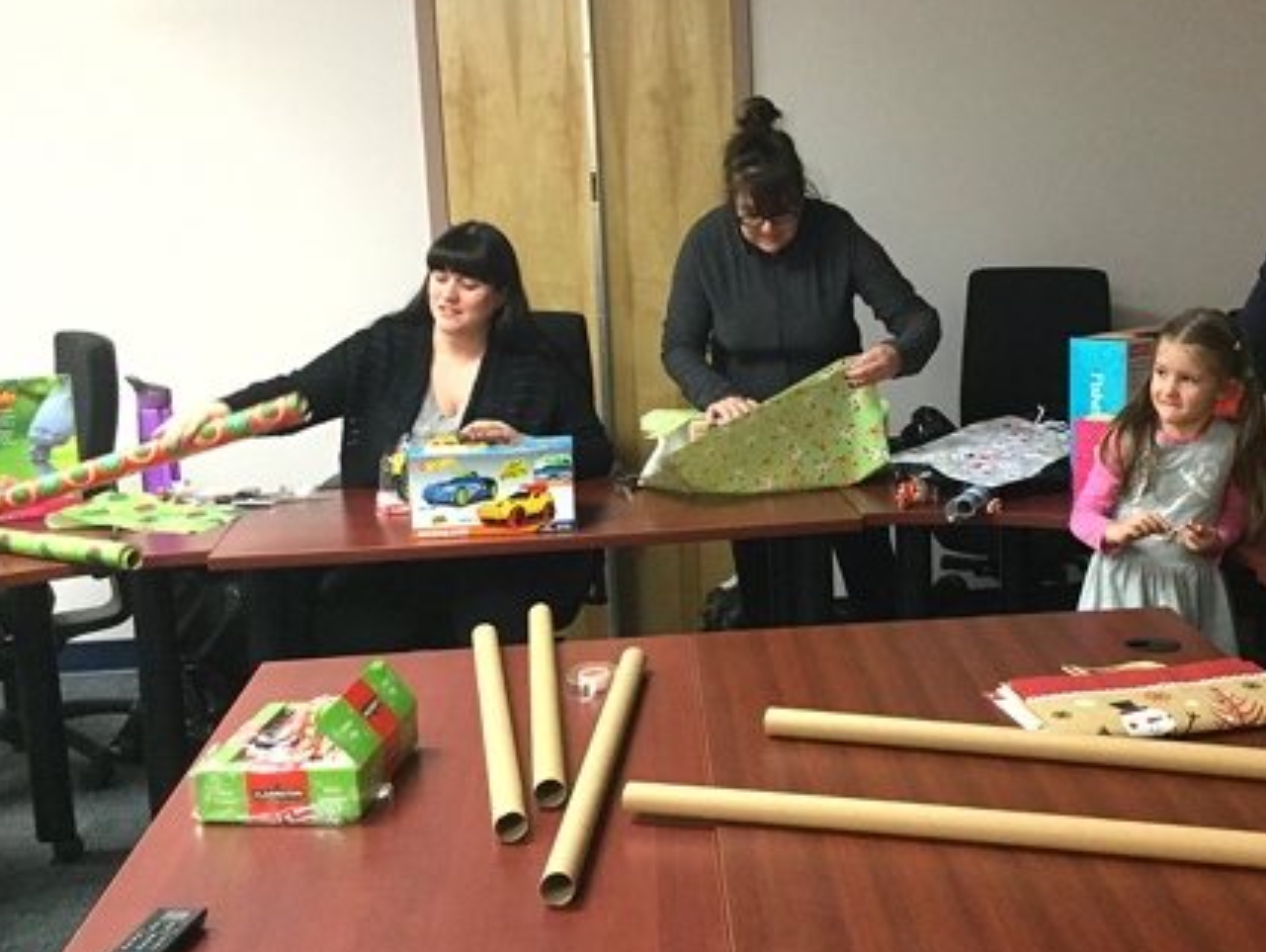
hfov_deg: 39.5
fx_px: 1720
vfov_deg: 30.9
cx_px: 928
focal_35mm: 47
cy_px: 457
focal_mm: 3.3
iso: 125
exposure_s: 1/30
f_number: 2.4
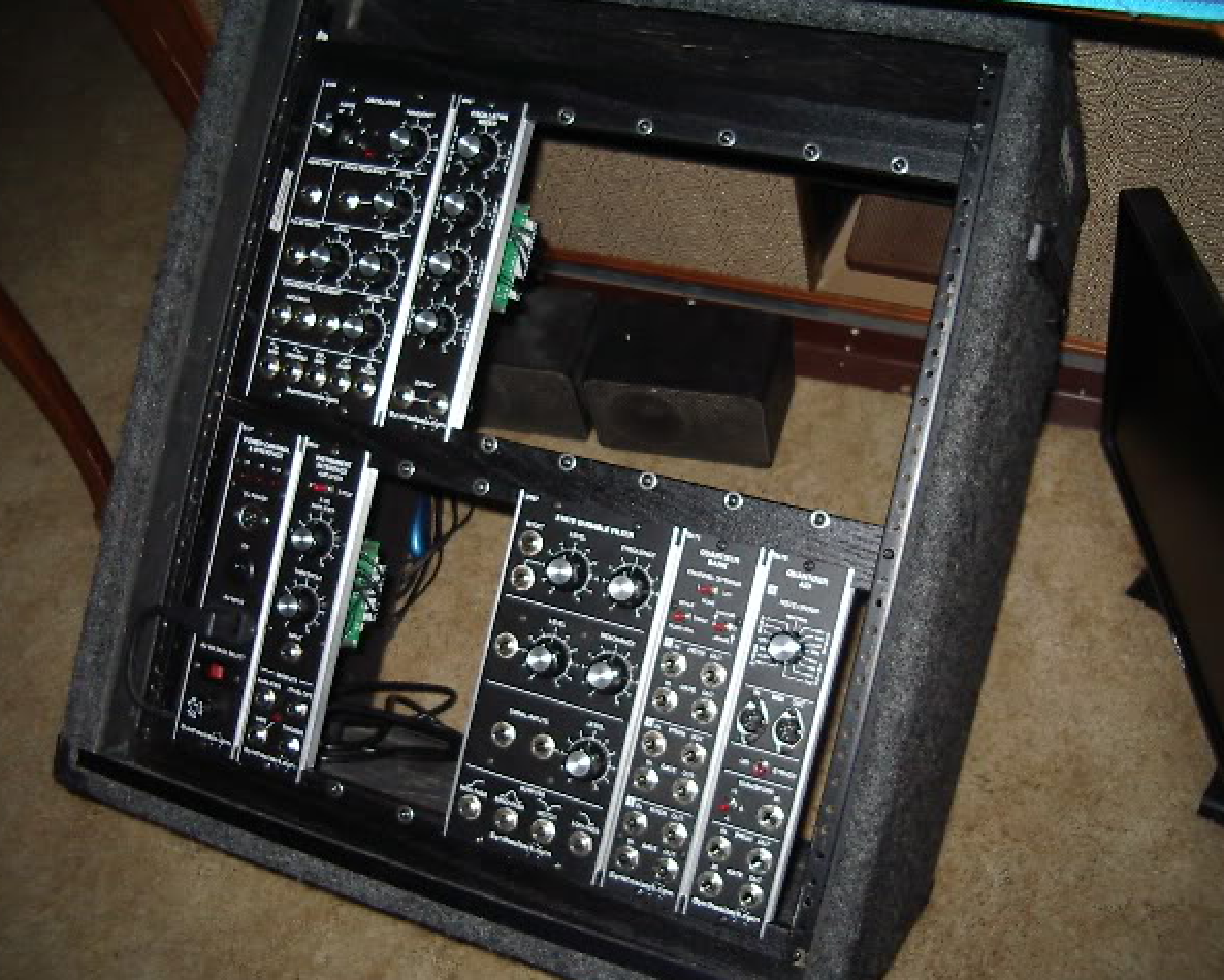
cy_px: 491
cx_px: 630
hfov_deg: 45.8
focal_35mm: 40
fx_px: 1450
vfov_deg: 37.4
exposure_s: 1/60
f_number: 2.6
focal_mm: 5.8
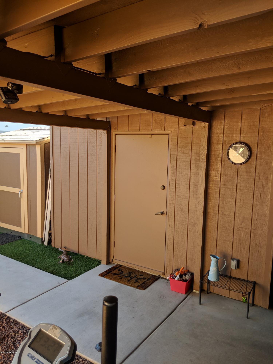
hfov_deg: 51.4
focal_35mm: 27
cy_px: 182
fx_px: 284
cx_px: 136
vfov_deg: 65.3
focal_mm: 4.44
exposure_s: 1/316
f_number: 1.8
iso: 50
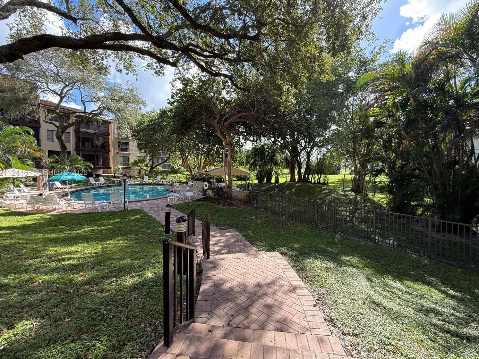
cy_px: 173
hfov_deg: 98.2
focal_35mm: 15
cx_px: 244
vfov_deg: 81.7
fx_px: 208
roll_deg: -0.1
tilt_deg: -0.6
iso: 50
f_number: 2.2
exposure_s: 1/261
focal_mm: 2.22
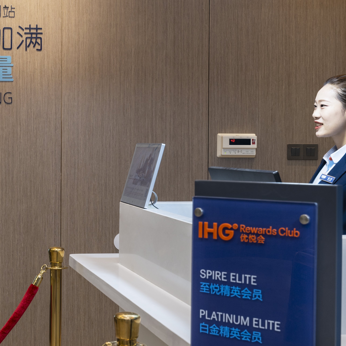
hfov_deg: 22.7
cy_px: 154
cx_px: 0
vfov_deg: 23.7
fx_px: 826
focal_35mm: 73
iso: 200
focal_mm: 37
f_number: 6.3
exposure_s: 1/25
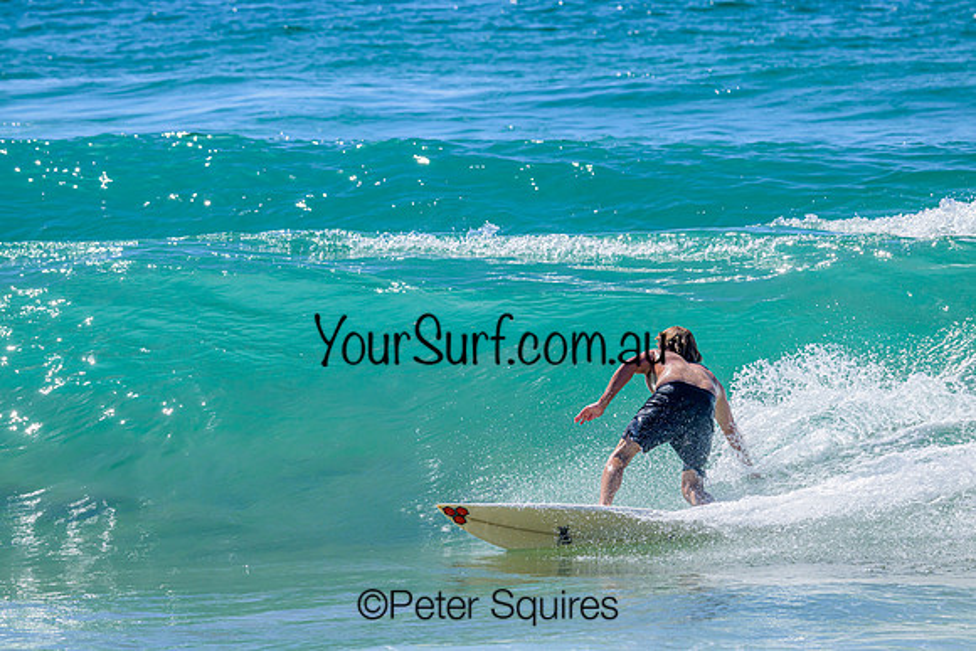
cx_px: 488
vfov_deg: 3.6
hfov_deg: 5.4
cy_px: 326
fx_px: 10304
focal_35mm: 380
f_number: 11
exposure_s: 1/2000
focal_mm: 380
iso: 640
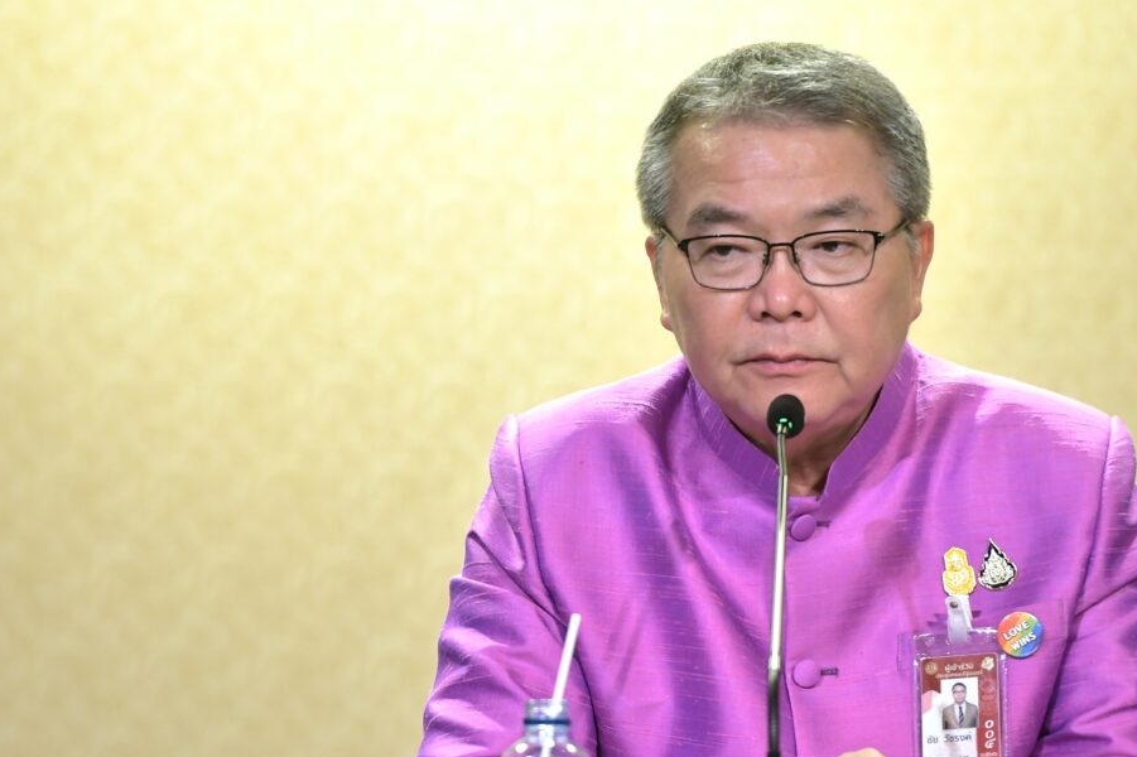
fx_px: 10765
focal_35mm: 341
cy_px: 428
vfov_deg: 4.0
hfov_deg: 6.0
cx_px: 592
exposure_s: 1/250
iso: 2000
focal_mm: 200
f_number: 4.5
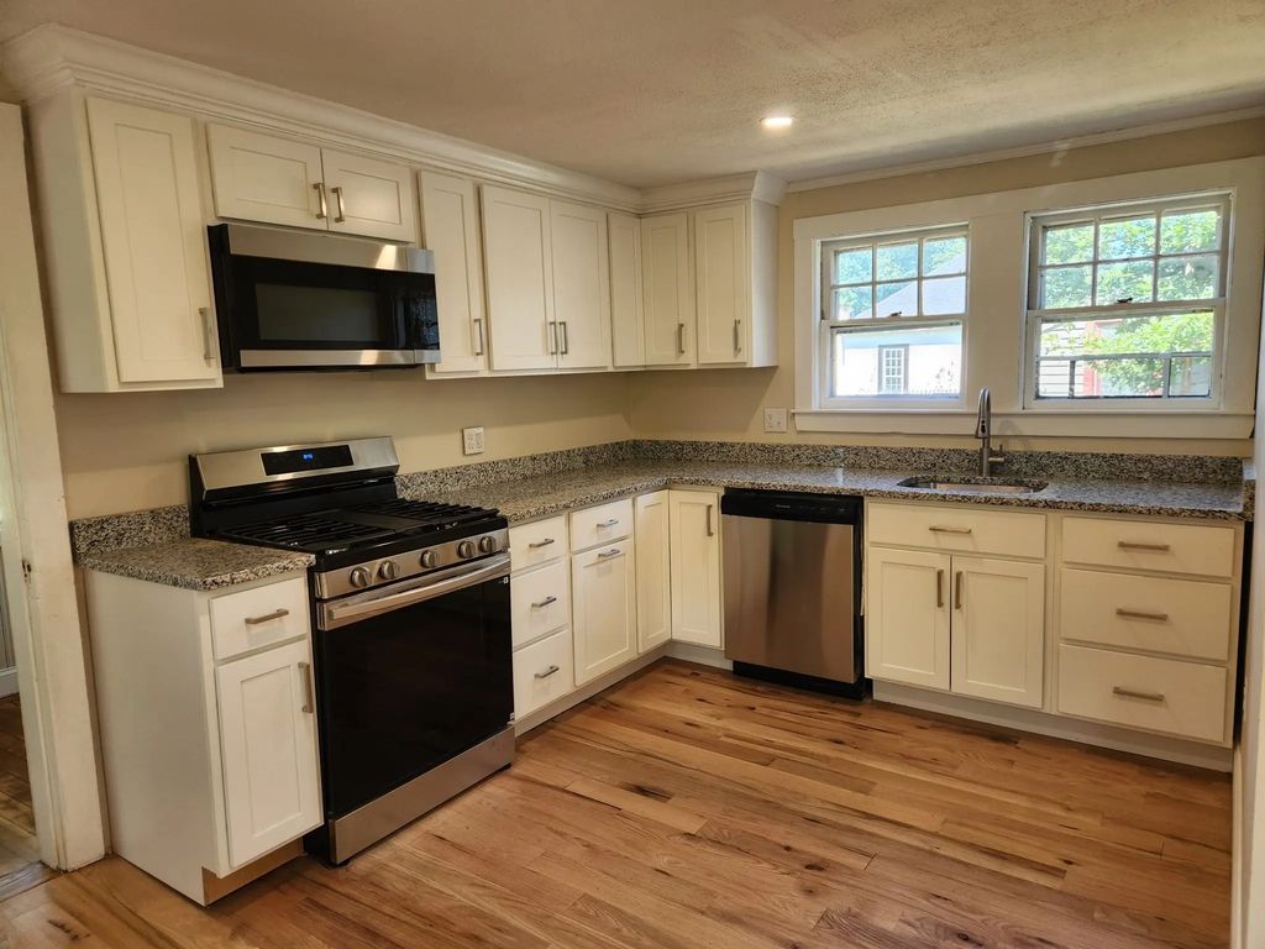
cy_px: 474
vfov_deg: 58.9
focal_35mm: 23
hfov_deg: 73.9
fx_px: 841
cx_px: 632
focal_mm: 5.4
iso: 64
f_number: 1.8
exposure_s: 1/120
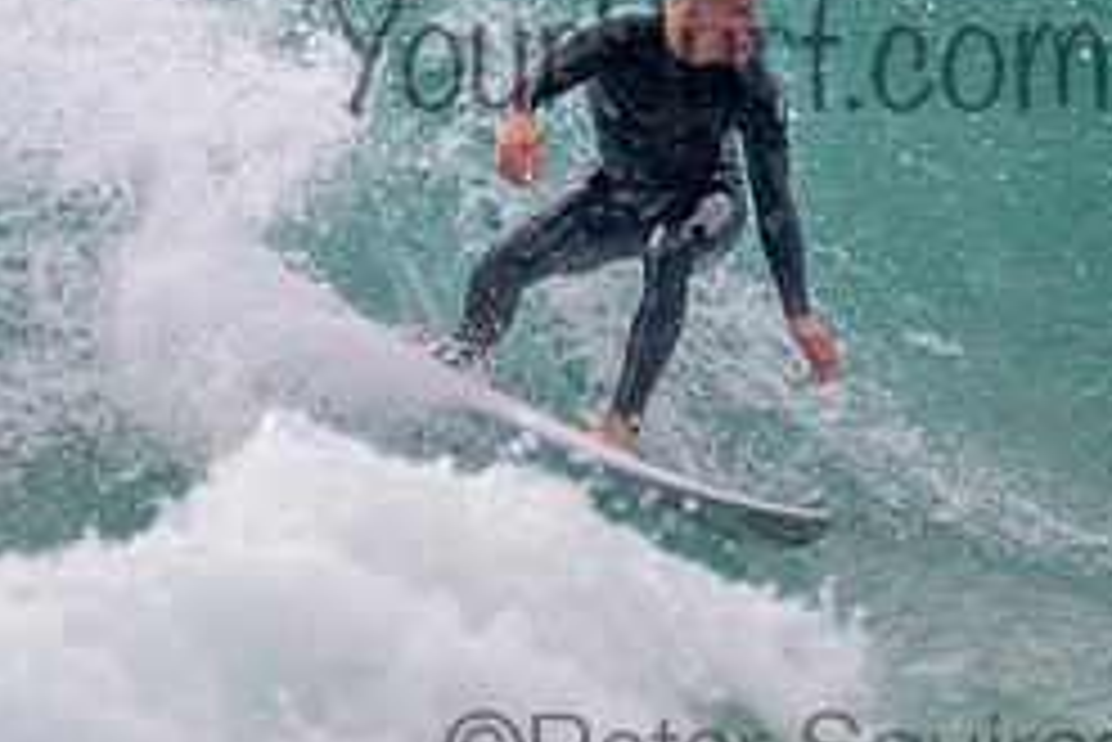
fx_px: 58103
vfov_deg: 0.7
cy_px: 7
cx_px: 792
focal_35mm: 1880
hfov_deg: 1.1
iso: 2200
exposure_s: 1/2000
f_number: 13
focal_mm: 800
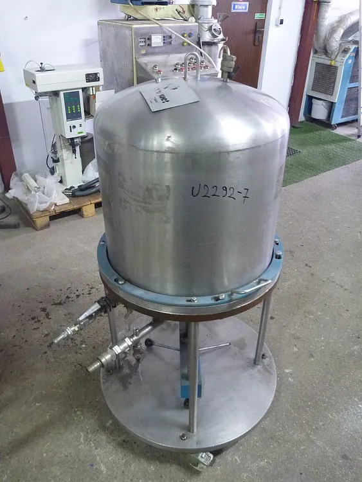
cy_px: 241
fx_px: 390
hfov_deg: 49.8
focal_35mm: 28
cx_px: 181
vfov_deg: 63.4
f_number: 3.3
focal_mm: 4.9
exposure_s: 1/10
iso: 800
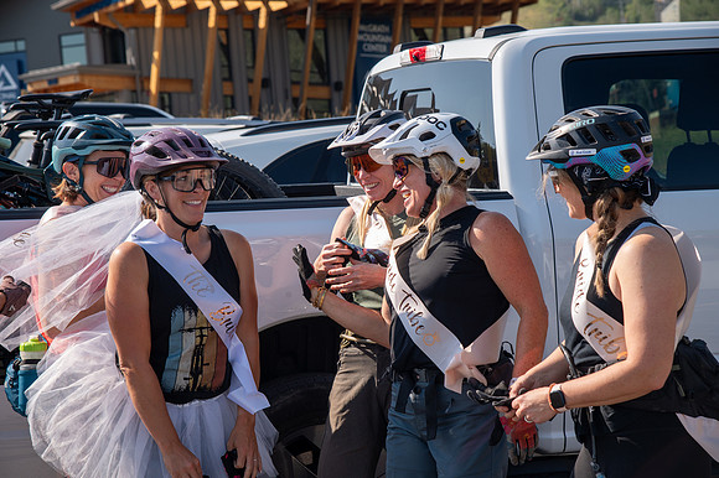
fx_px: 1697
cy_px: 239
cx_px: 360
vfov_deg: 16.1
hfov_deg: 23.9
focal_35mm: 85
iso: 200
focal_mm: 85
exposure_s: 1/400
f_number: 7.1
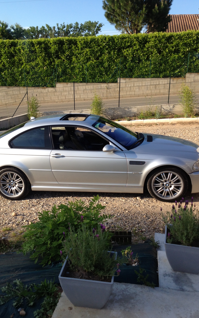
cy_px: 160
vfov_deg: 51.5
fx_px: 330
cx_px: 88
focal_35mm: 38
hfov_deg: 33.5
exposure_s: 1/690
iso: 50
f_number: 2.4
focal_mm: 4.28
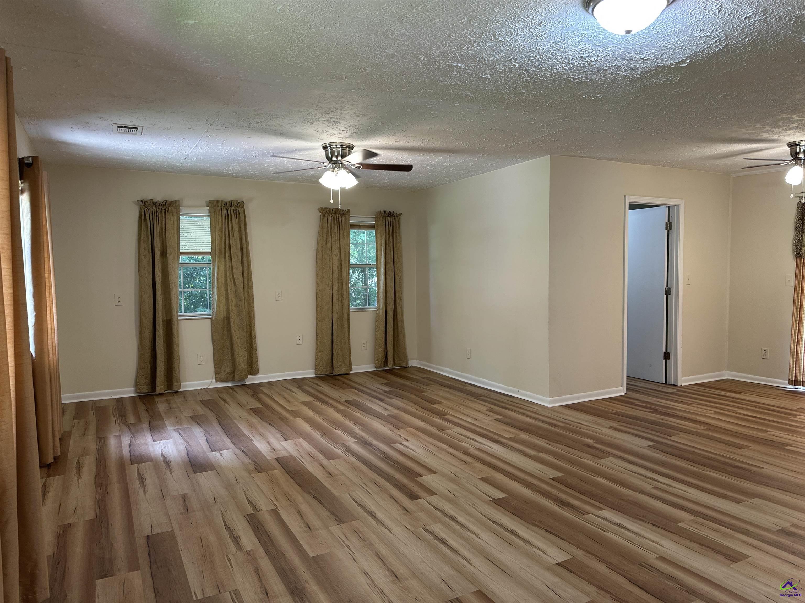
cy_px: 302
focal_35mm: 24
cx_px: 402
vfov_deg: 56.8
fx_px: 558
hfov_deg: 71.6
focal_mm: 6.86
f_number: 1.78
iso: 125
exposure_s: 1/60
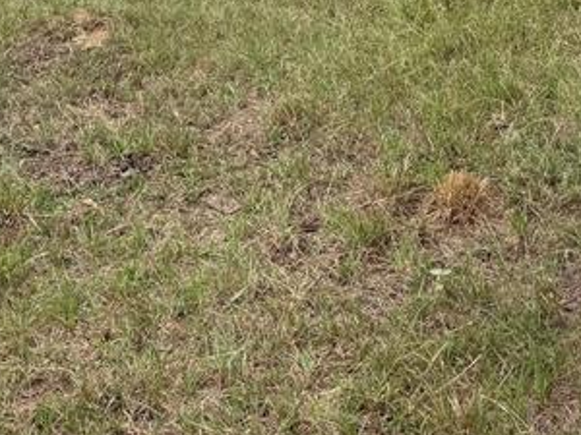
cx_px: 248
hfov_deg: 23.8
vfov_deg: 15.9
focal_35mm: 82
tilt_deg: -1.9
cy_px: -290
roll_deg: +2.5
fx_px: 1376
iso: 80
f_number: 1.78
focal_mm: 6.76
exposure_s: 1/2299
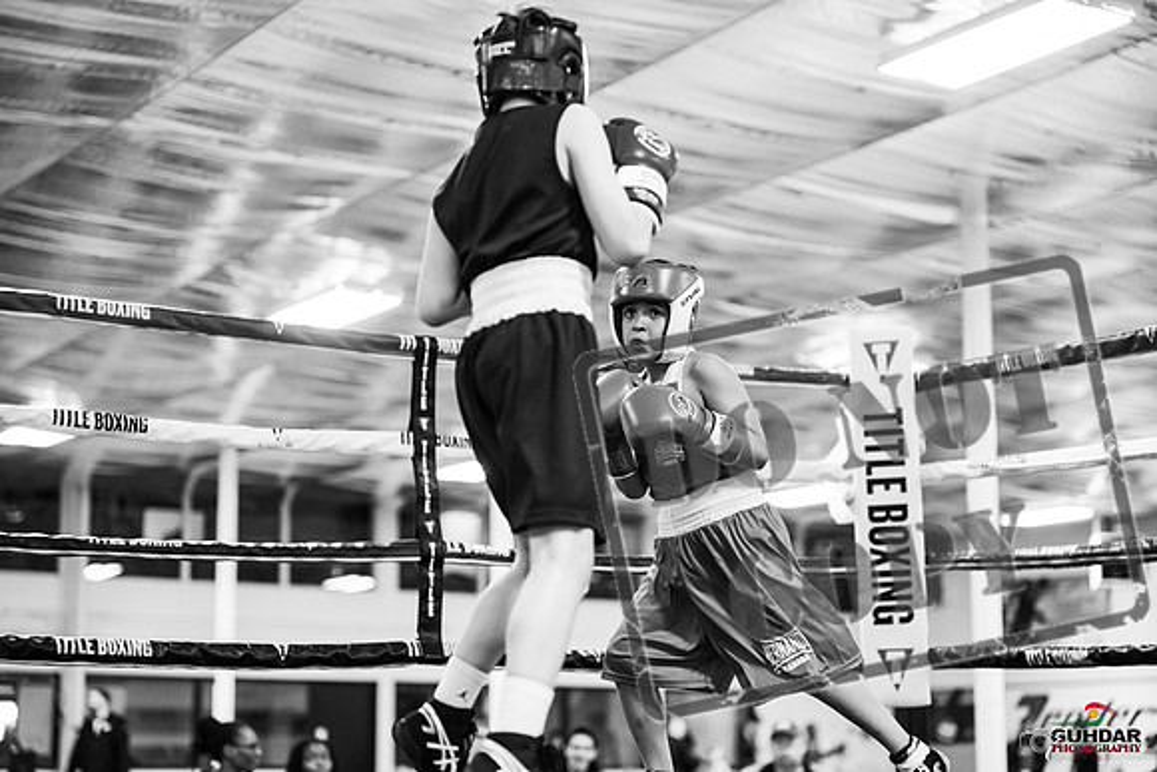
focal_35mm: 69
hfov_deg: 29.2
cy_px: 386
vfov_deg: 19.7
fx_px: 2218
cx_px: 578
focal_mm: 69
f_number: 2
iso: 3200
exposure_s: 1/800
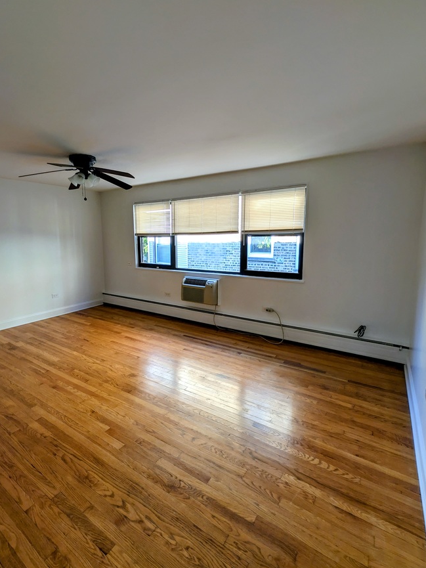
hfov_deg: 81.7
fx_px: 246
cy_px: 276
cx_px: 199
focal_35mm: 15
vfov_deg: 98.1
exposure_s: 1/120
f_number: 1.7
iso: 53
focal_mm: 2.02
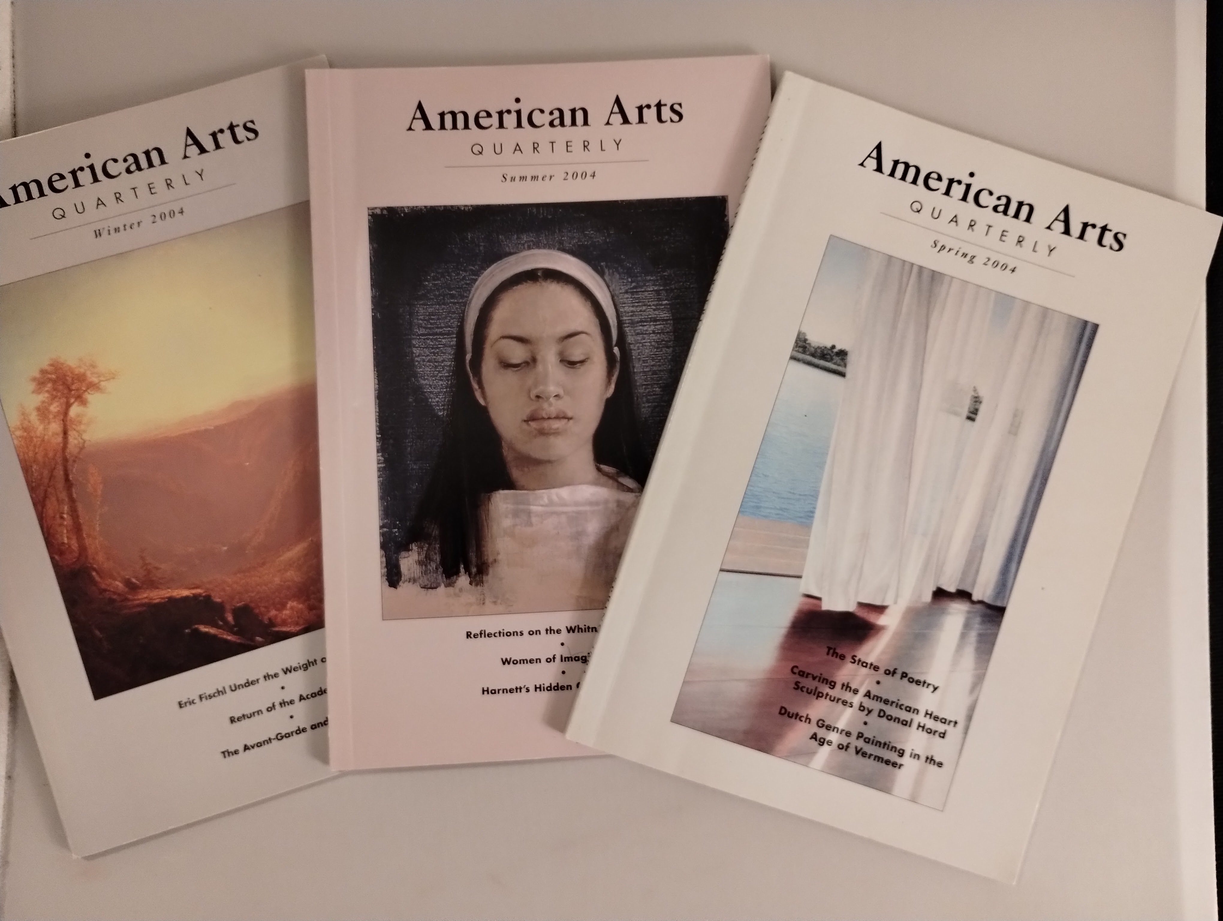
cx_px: 612
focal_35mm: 28
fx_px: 991
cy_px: 460
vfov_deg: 49.9
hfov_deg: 63.4
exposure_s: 1/30
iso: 1213
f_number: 1.8
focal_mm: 4.27
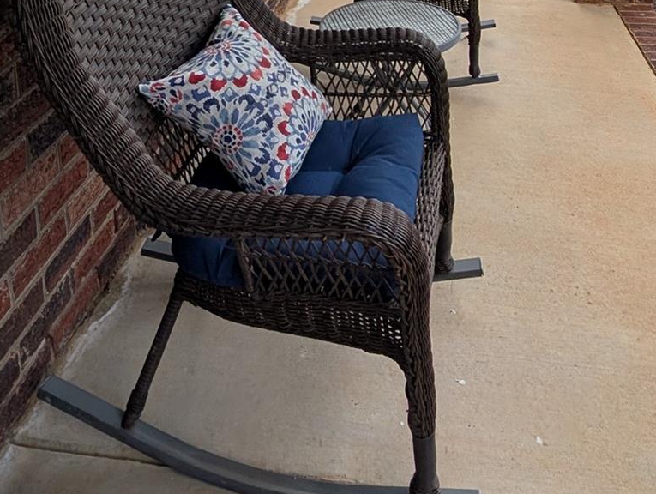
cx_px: 364
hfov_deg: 56.6
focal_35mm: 32
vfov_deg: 34.2
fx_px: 607
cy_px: -119
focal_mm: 2.02
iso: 50
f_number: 1.7
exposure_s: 1/1220
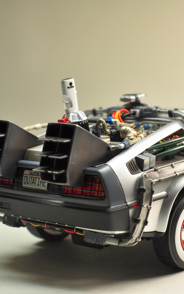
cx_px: 150
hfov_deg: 16.0
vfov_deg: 25.6
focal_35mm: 81
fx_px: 648
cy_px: 147
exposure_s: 1/80
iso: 200
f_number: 7.1
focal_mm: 35
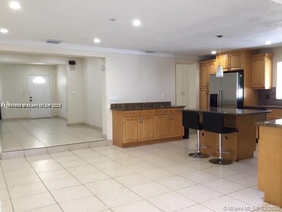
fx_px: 253
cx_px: 141
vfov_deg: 45.4
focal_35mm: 31
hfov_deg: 58.4
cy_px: 106
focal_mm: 3.3
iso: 64
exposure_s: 1/30
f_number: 2.4
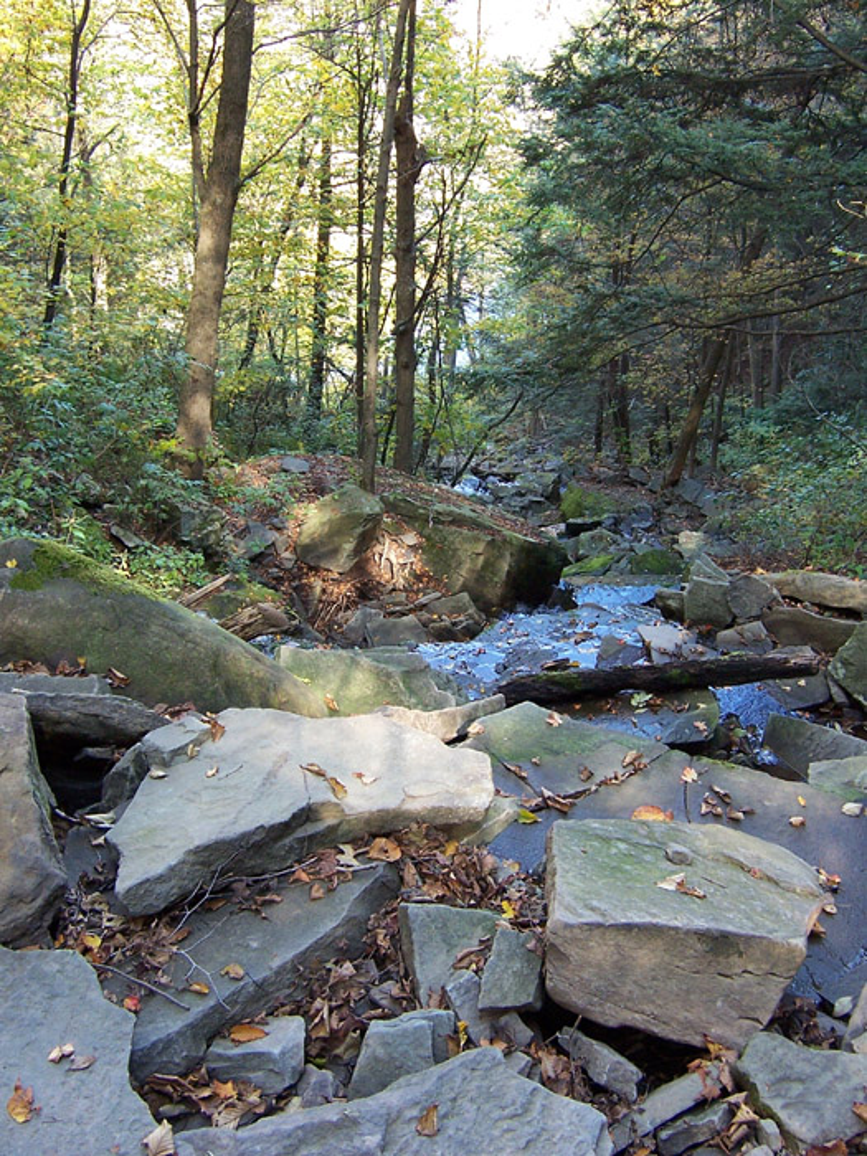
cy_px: 578
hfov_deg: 36.0
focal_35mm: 40
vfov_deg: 46.8
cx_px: 434
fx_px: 1336
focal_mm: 6.7
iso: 140
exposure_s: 1/30
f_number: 4
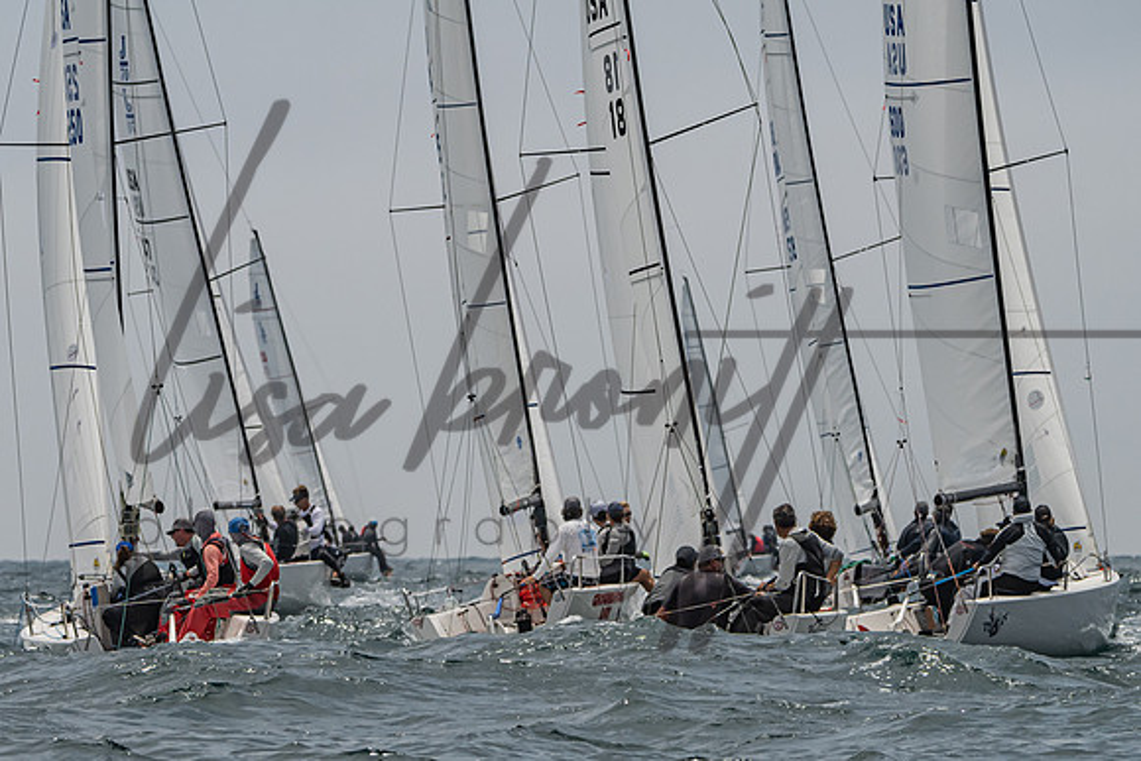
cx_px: 510
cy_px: 633
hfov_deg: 6.1
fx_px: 10651
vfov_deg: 4.1
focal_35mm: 336
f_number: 6.3
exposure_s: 1/4000
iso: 400
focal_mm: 195
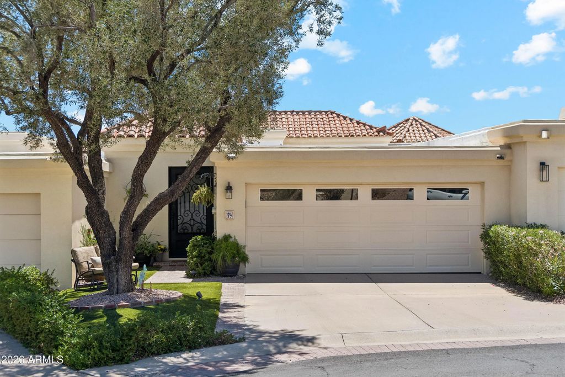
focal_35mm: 60
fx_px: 942
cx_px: 282
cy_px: 188
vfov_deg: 22.6
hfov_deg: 33.4
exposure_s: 1/4000
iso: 400
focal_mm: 40
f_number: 4
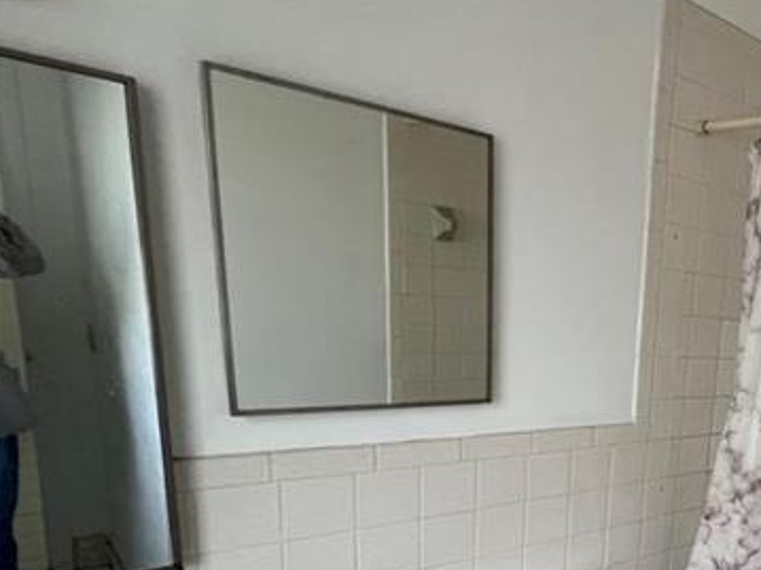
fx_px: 637
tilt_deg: -12.3
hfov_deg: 46.0
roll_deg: -8.4
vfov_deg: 45.9
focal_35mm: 29
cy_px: 451
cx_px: 835
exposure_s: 1/120
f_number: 1.8
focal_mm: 1.57
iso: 200
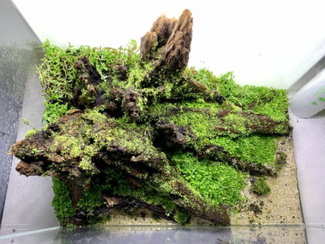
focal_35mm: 26
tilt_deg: -72.4
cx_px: 162
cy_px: 122
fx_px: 244
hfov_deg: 67.3
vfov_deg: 53.1
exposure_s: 1/100
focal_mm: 4.25
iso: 80
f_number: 1.8
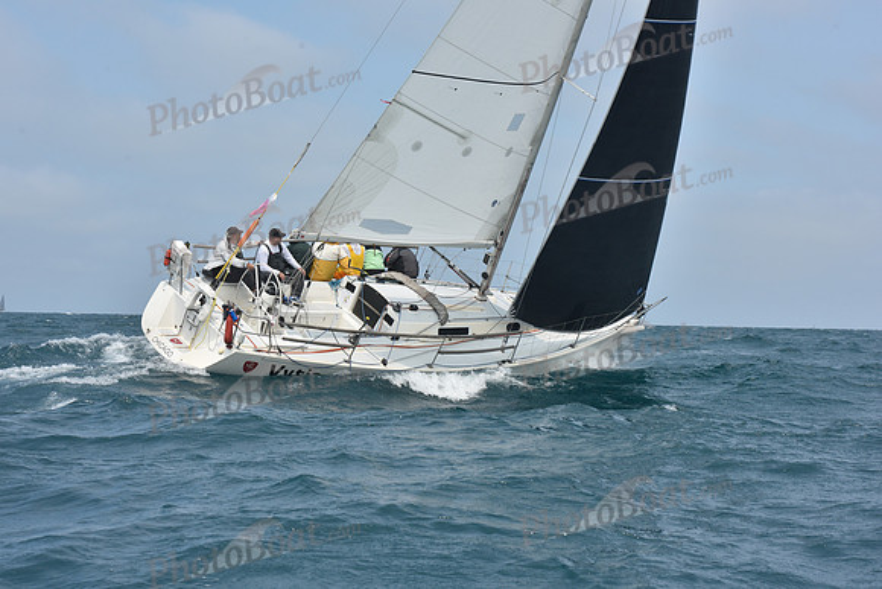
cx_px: 441
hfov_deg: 22.1
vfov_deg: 14.9
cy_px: 294
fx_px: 2254
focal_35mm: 92
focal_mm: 92
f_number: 10
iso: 250
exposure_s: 1/800
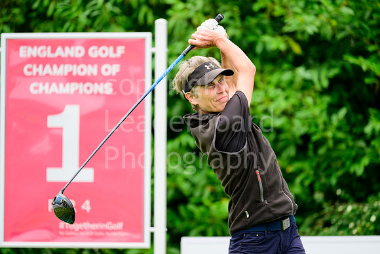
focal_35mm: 270
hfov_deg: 7.6
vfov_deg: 5.1
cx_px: 190
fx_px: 2851
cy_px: 127
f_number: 5.3
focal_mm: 270
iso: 2000
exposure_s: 1/2000
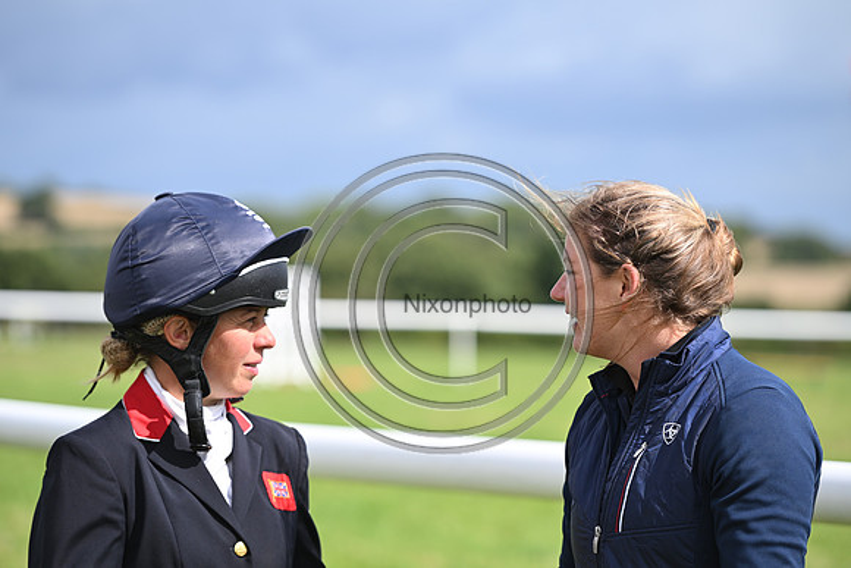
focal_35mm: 155
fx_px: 3665
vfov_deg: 8.9
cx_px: 426
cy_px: 284
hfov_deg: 13.2
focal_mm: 155
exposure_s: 1/1250
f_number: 3.5
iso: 125
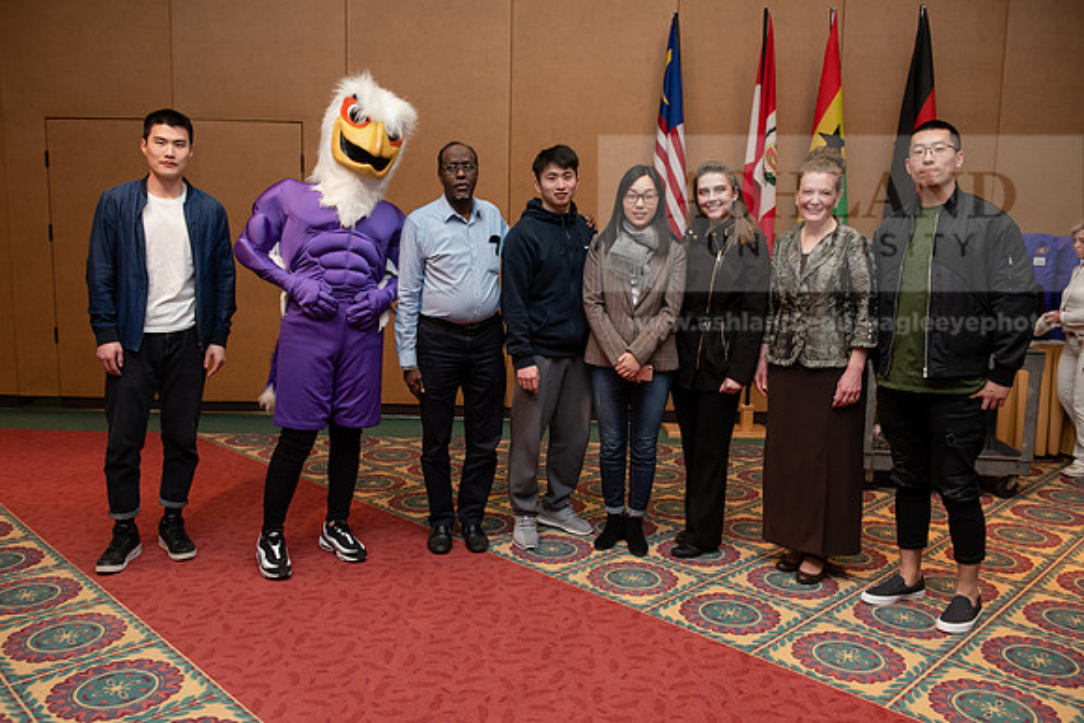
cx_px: 542
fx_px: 873
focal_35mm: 29
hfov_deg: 63.6
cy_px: 362
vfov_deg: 45.0
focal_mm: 29
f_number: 5.6
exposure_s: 1/200
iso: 1600
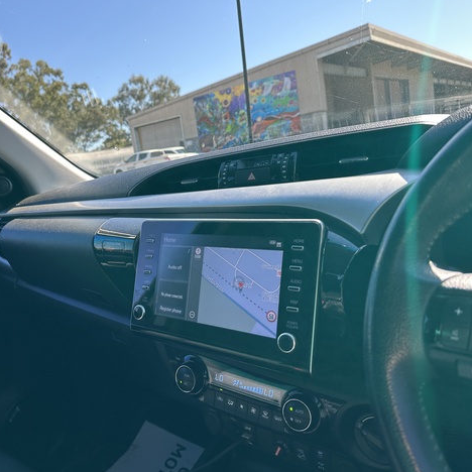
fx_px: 447
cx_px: 174
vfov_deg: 55.6
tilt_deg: -8.5
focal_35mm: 29
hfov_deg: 54.9
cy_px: 241
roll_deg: +9.0
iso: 80
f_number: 1.78
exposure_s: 1/555
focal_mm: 6.86
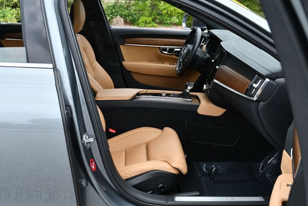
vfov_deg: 34.2
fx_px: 334
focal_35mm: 39
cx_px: 155
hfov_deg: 49.5
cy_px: 111
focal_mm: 18
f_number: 7.1
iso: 200
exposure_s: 1/250
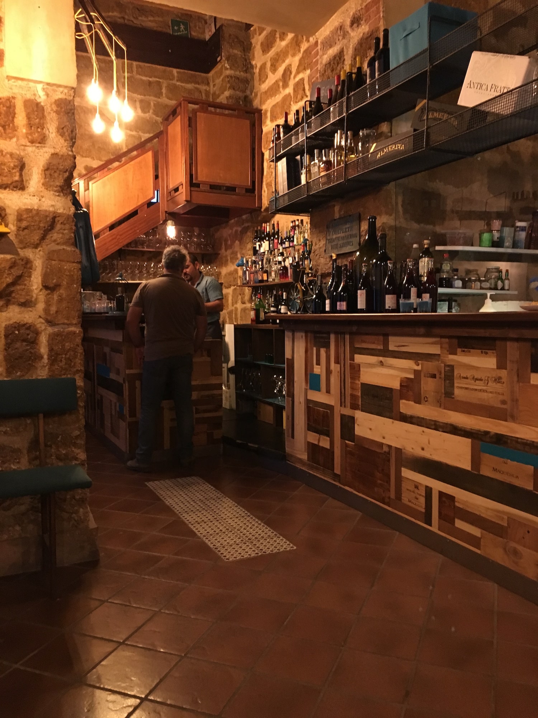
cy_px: 359
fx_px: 601
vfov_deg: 61.7
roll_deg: -0.7
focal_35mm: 29
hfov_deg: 48.2
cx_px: 269
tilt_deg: -3.9
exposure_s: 1/17
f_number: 2.2
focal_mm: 4.15
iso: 400
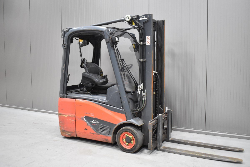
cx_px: 125
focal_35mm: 33
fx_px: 229
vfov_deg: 40.0
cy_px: 84
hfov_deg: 57.2
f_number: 4
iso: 1600
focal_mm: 22
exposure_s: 1/40
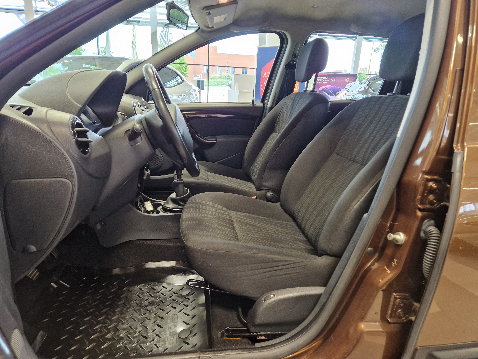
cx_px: 239
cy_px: 180
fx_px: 318
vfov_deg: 58.9
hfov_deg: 73.9
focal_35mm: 23
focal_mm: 5.4
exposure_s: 1/100
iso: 400
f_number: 1.8
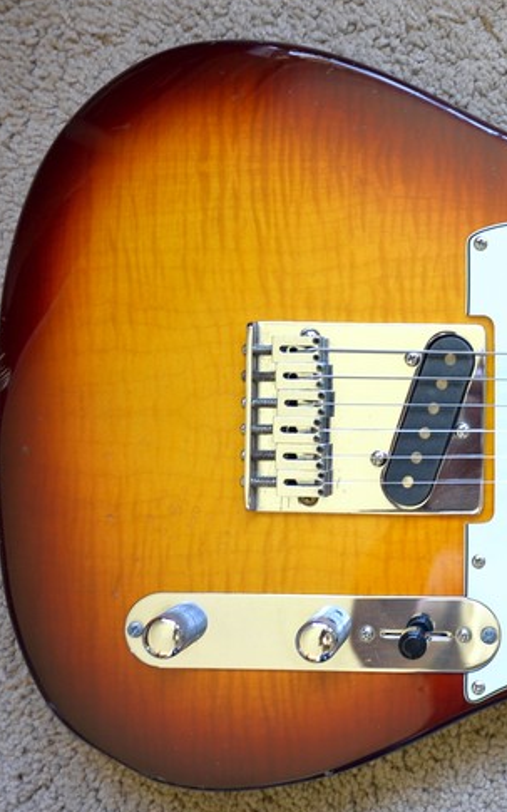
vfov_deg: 42.6
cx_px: 540
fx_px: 1039
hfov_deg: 25.6
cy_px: 422
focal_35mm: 47
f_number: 3.5
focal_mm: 18.5
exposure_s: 1/25
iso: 200
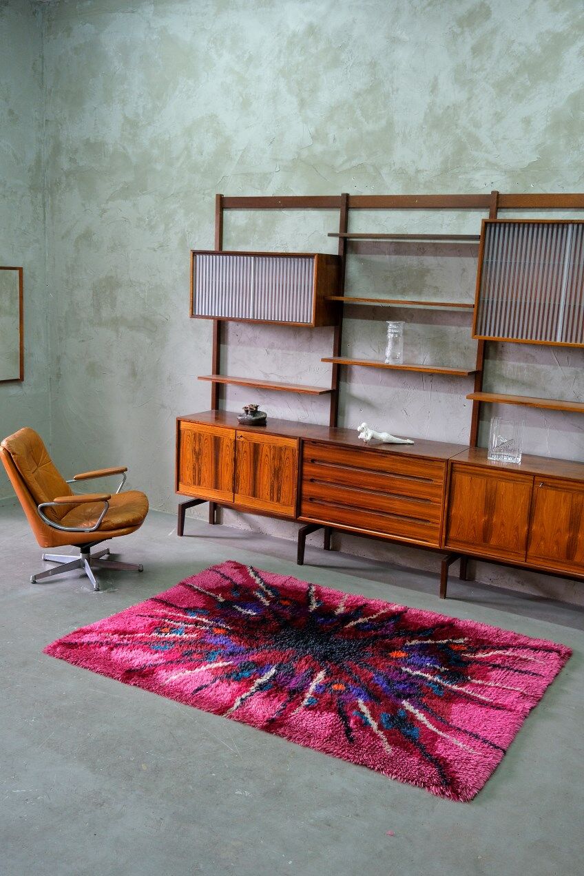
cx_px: 292
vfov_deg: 57.2
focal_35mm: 33
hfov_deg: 40.0
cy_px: 438
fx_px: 803
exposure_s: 1/30
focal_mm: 22.3
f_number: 4
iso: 1250
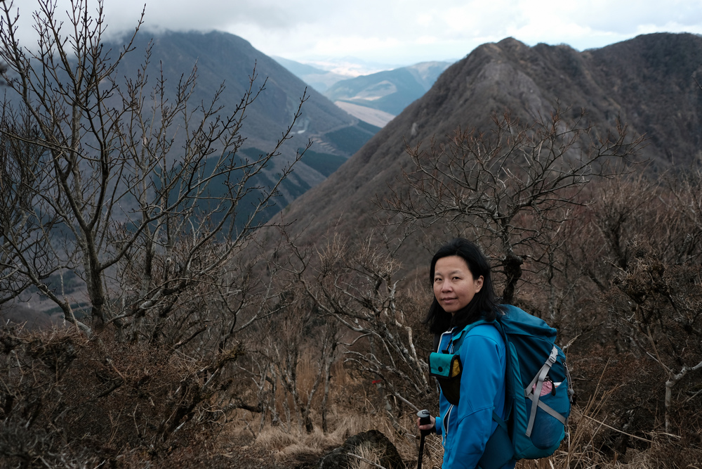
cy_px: 234
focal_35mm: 35
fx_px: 683
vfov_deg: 37.9
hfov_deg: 54.4
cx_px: 351
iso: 250
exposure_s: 1/1000
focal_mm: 23
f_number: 2.8
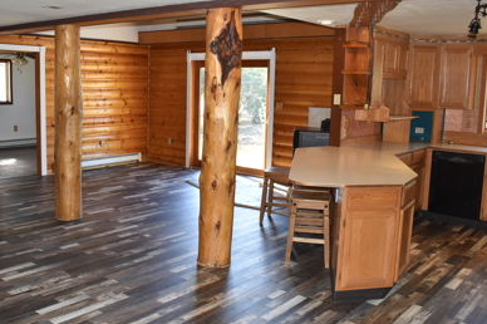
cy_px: 153
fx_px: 494
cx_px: 222
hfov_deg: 52.4
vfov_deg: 36.3
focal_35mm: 37
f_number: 5.6
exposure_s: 1/125
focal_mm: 21
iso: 800
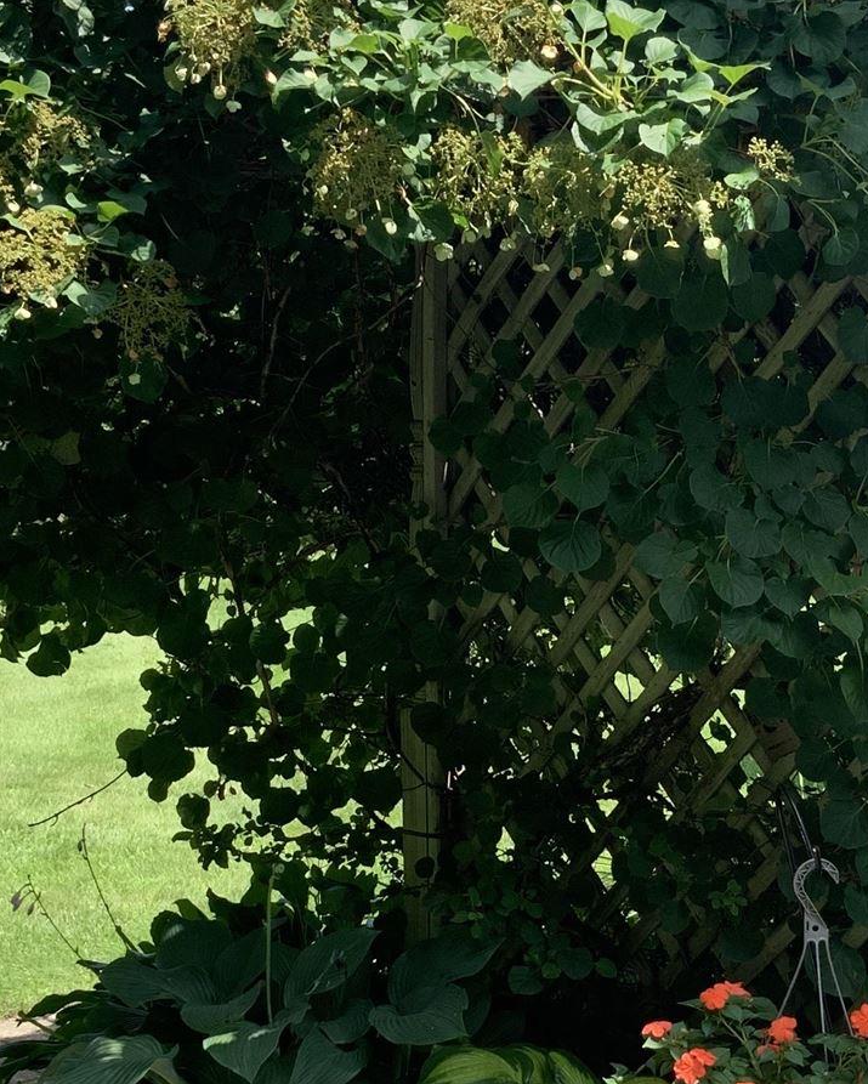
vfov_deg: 25.8
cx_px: 639
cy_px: 794
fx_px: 2343
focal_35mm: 73
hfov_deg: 20.8
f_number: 1.8
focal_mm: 3
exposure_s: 1/529
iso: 16
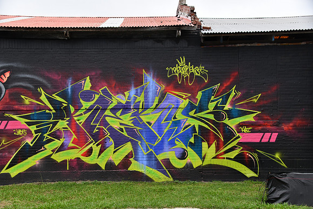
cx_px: 156
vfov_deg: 28.1
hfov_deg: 41.1
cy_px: 104
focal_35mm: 48
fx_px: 417
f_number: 5.6
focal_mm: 32
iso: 320
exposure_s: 1/250
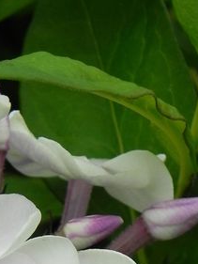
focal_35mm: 299
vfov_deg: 6.6
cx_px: -44
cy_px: 345
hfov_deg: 5.0
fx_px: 2279
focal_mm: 18.8
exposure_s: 1/320
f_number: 5
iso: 160
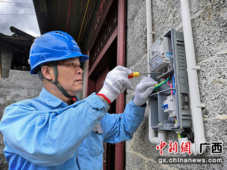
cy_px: 85
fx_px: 177
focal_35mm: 27
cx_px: 114
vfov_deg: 51.3
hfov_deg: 65.3
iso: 50
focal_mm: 3.95
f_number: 1.8
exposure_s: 1/142
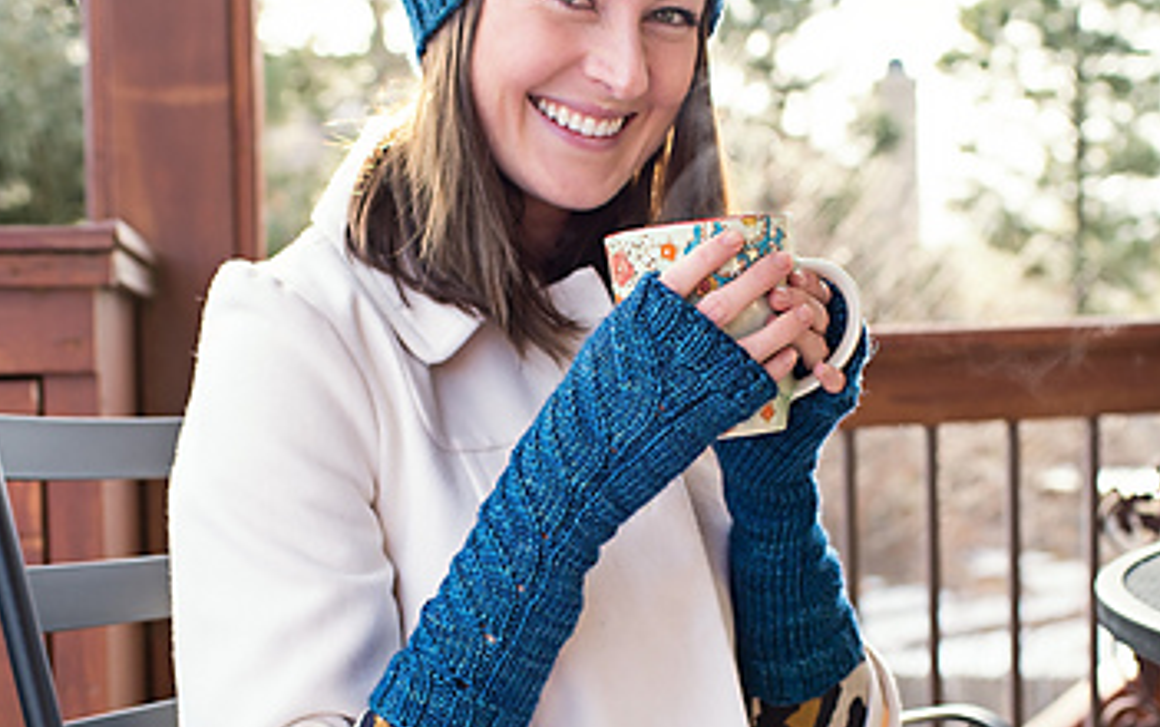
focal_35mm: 65
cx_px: 573
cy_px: 436
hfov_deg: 31.5
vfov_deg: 20.0
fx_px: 2057
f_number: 3.5
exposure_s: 1/400
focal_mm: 35
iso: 400
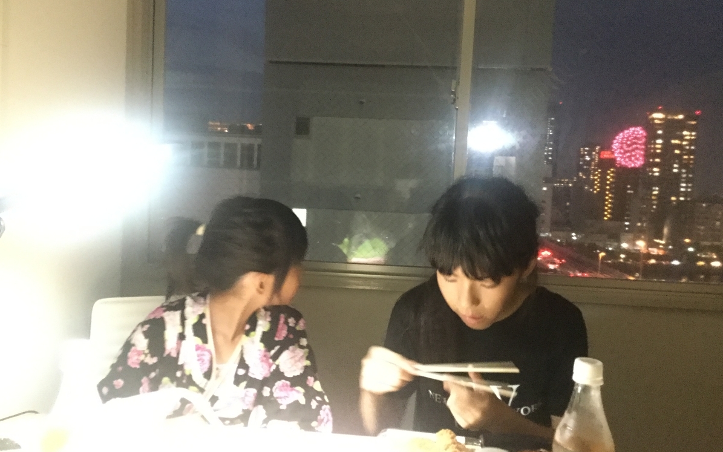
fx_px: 650
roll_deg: -2.7
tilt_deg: -3.0
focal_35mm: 33
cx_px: 362
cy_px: 213
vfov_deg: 38.3
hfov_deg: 58.1
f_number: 2.4
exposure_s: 1/15
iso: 800
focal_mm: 3.3
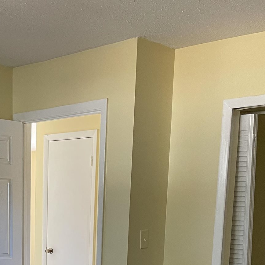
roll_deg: -0.4
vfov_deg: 26.1
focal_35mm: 61
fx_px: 528
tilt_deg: -9.0
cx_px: 35
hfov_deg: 27.3
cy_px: 288
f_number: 1.6
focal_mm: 4.2
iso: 160
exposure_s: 1/60
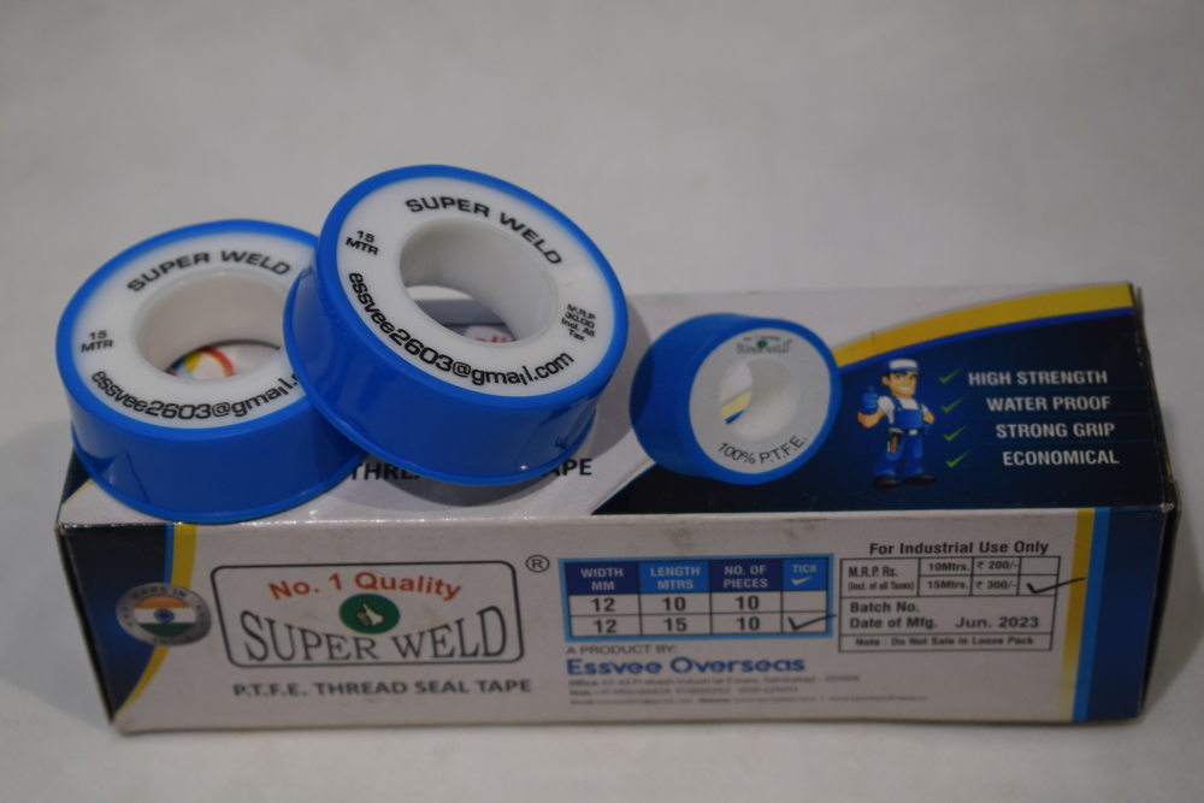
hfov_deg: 24.6
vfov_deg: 16.6
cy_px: 402
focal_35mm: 82
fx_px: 2759
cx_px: 602
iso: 400
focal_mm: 55
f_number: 5.6
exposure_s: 1/80
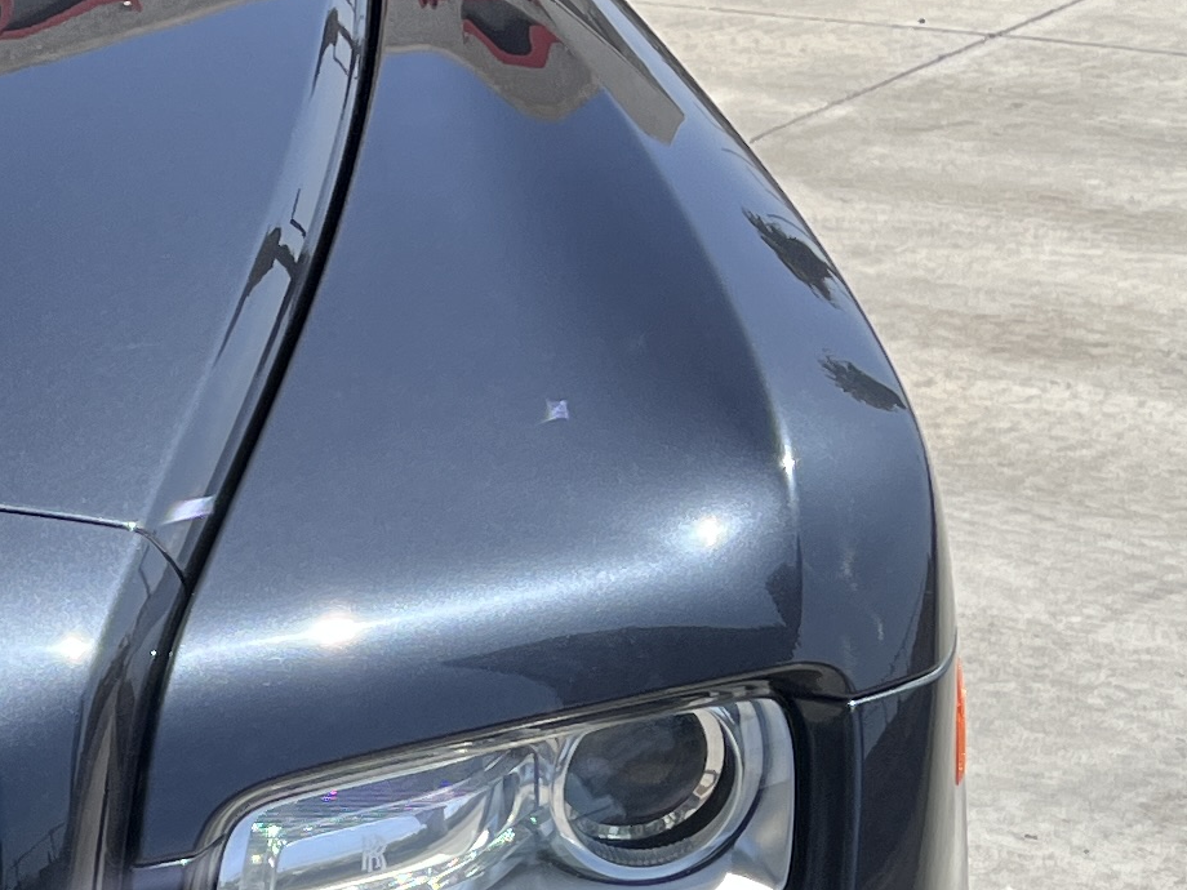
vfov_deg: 12.9
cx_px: -786
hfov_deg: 15.4
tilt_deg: -20.7
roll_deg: +4.5
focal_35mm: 114
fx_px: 3909
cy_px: 717
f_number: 1.6
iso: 50
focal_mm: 5.1
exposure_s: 1/2571
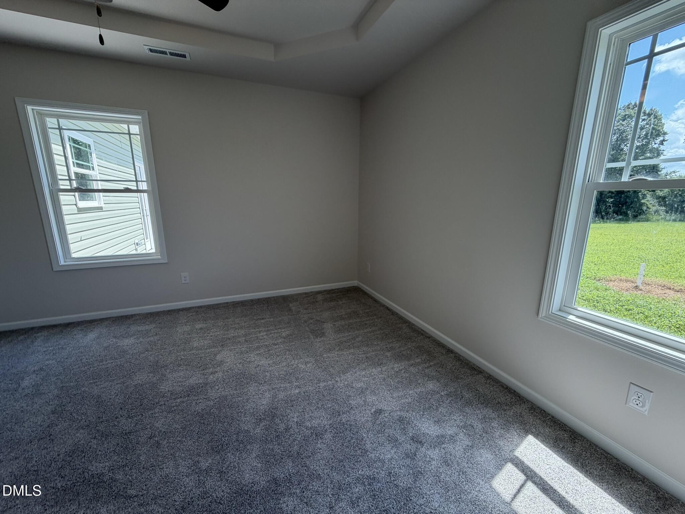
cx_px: 342
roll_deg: +1.4
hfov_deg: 102.1
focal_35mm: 14
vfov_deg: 85.7
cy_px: 257
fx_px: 277
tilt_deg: -10.8
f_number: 2.2
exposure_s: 1/152
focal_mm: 2.22
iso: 64
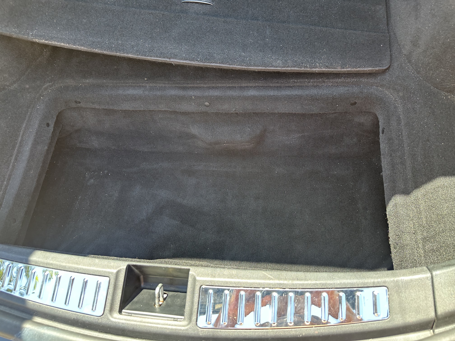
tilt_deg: -66.5
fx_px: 315
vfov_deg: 56.8
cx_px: 228
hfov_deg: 71.6
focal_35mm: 24
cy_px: 170
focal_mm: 6.86
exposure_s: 1/141
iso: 100
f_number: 1.78
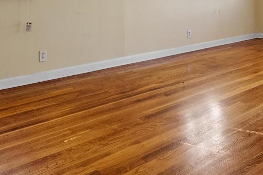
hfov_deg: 52.8
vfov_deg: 32.7
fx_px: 263
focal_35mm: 36
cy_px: -14
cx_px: 106
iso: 400
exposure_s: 1/20
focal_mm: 8
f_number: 8
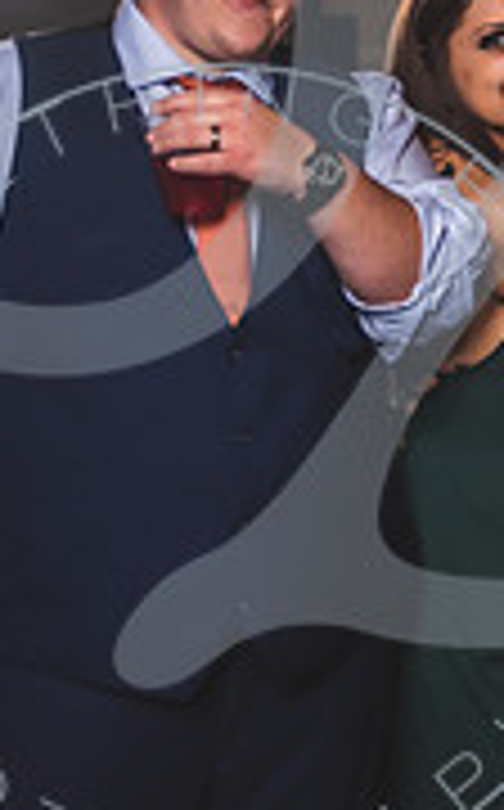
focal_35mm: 79
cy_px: 140
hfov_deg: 16.3
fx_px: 1742
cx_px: 423
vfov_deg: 25.6
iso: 200
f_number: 2.8
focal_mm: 31
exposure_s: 1/160
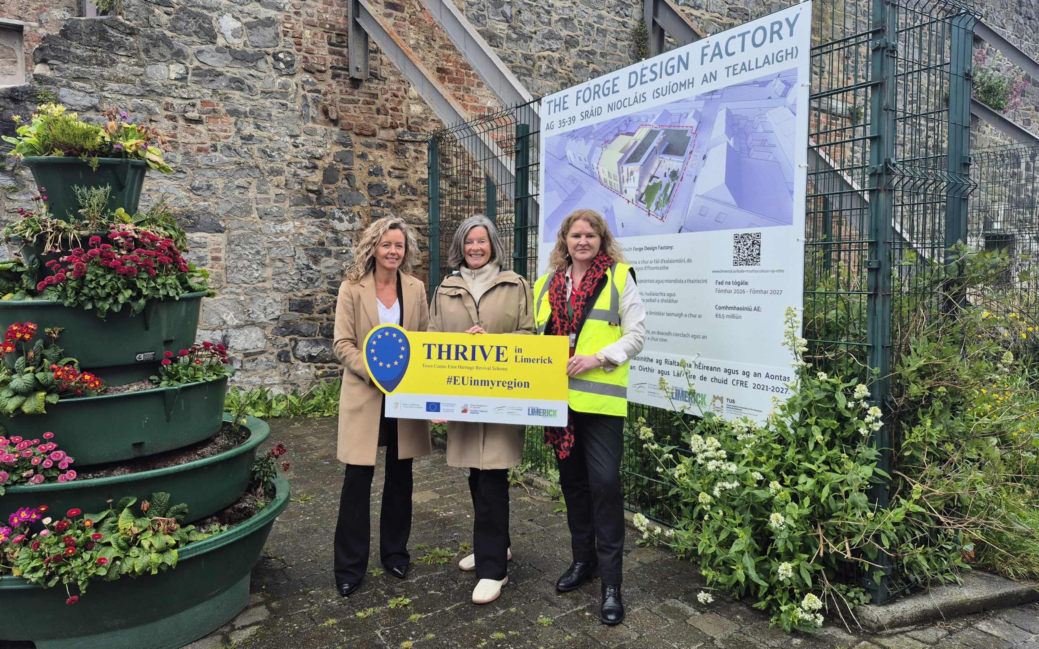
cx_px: 521
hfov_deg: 72.6
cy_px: 307
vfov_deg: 49.2
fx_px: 708
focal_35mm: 25
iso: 25
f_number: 1.8
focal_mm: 5.4
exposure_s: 1/352
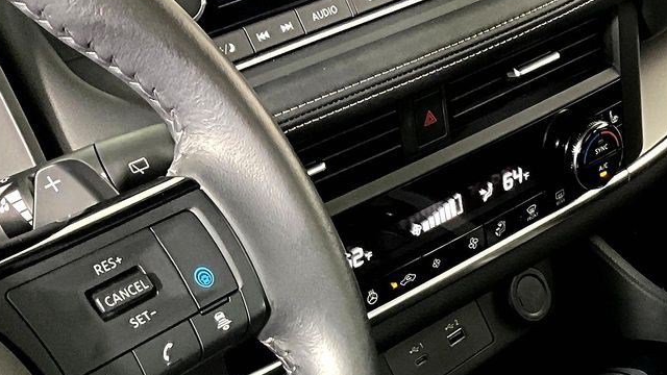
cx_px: 822
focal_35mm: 79
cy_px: 499
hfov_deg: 24.1
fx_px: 1397
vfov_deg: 14.6
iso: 320
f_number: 1.8
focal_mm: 3
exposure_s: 1/41
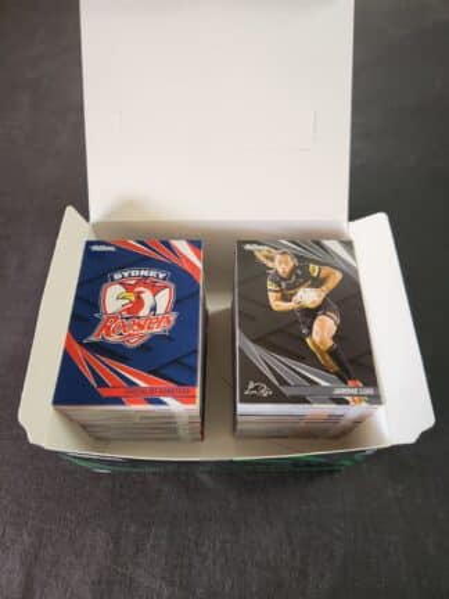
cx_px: 224
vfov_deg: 73.9
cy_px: 300
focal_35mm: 23
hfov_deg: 58.9
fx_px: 398
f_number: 1.8
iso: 160
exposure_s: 1/100
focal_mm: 5.4
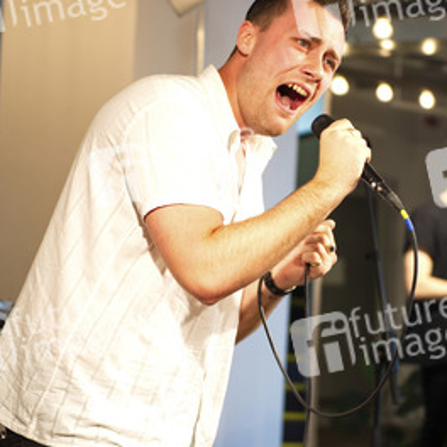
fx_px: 1315
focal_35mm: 90
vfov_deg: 19.3
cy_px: 252
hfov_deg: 19.3
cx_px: 224
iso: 800
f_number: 2.8
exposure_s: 1/200
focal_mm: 70
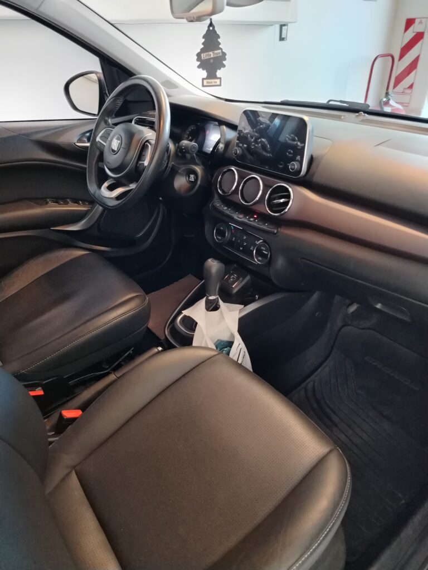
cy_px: 285
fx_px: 396
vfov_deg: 71.6
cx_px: 214
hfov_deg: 56.8
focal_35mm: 24
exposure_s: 1/25
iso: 2384
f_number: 1.75
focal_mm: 5.25
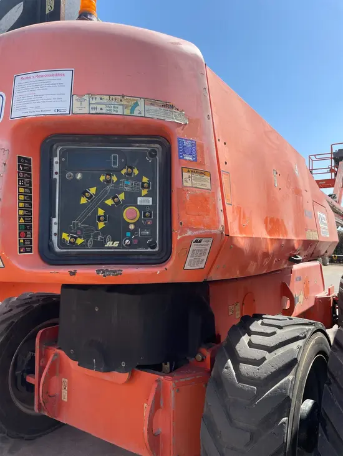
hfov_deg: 53.1
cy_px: 228
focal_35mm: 26
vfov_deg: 67.3
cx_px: 172
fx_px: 343
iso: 50
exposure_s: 1/2817
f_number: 1.6
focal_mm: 4.2
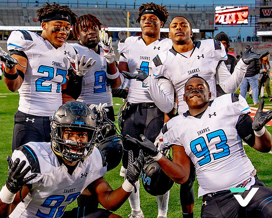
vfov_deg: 26.2
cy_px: 118
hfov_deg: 32.5
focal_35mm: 58
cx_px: 128
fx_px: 467
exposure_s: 1/1000
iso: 640
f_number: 2.8
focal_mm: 24
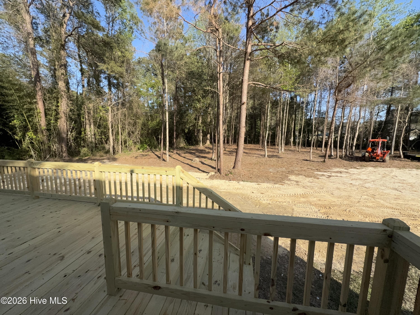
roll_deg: +0.6
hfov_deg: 102.1
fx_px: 170
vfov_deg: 85.7
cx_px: 210
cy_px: 158
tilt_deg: -7.4
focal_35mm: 14
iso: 50
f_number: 2.2
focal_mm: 2.22
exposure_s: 1/1211
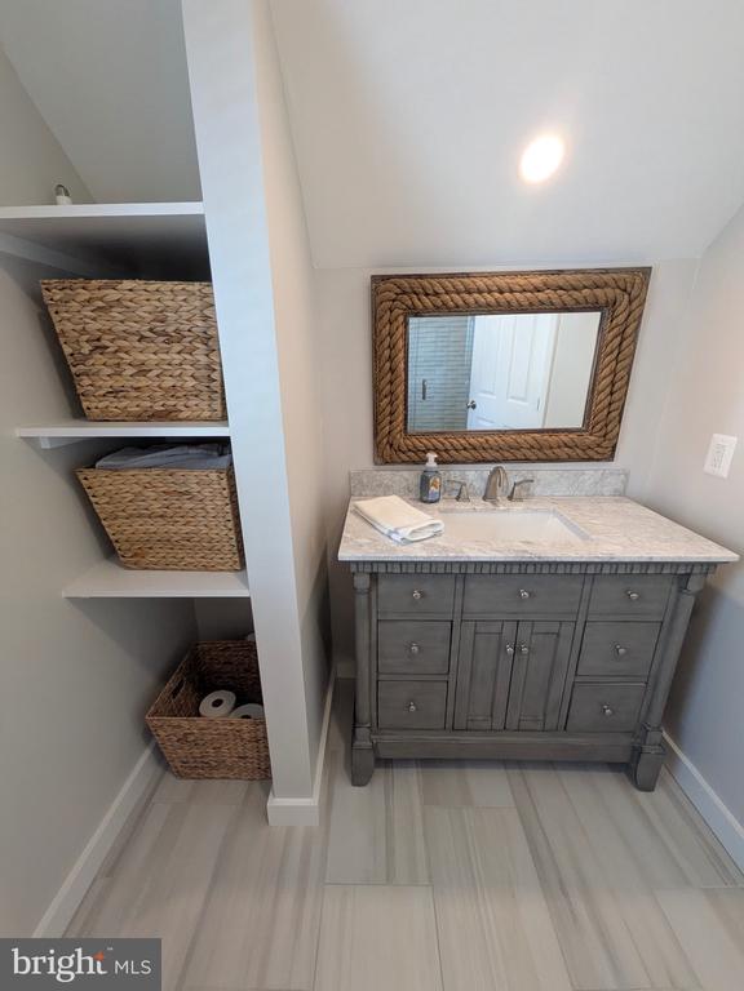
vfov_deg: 102.1
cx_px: 372
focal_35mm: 14
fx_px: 401
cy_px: 496
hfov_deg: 85.7
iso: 354
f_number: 2.2
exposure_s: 1/142
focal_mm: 1.85
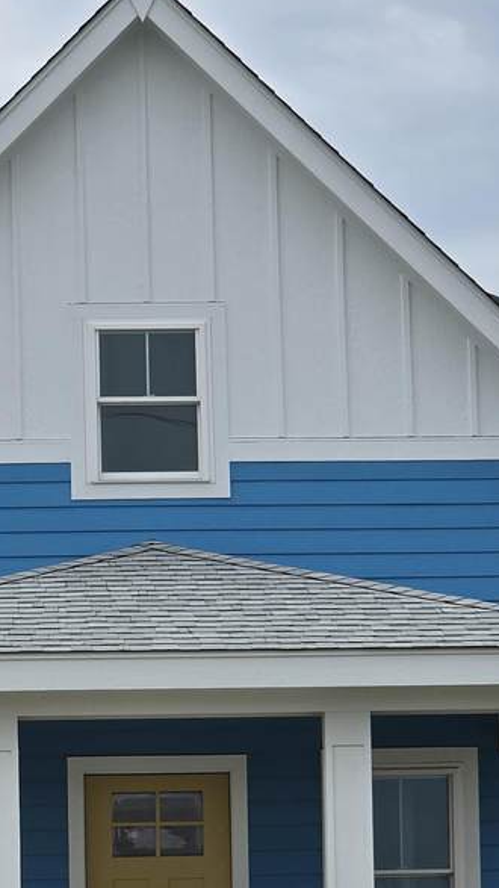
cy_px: 711
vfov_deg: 13.1
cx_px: 11
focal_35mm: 164
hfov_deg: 7.4
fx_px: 3859
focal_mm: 7
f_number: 2.4
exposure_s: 1/1304
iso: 25
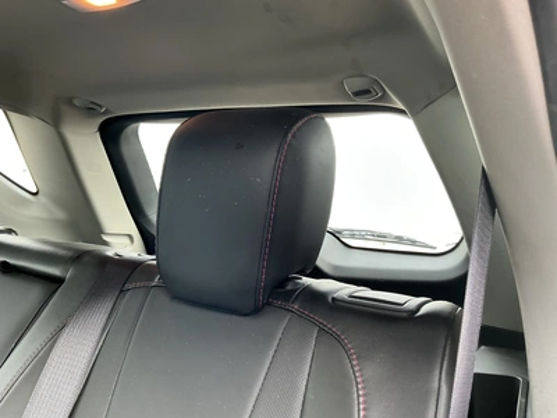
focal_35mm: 28
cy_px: 209
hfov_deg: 63.4
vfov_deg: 49.7
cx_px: 278
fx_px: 451
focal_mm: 3
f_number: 1.8
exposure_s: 1/60
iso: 80
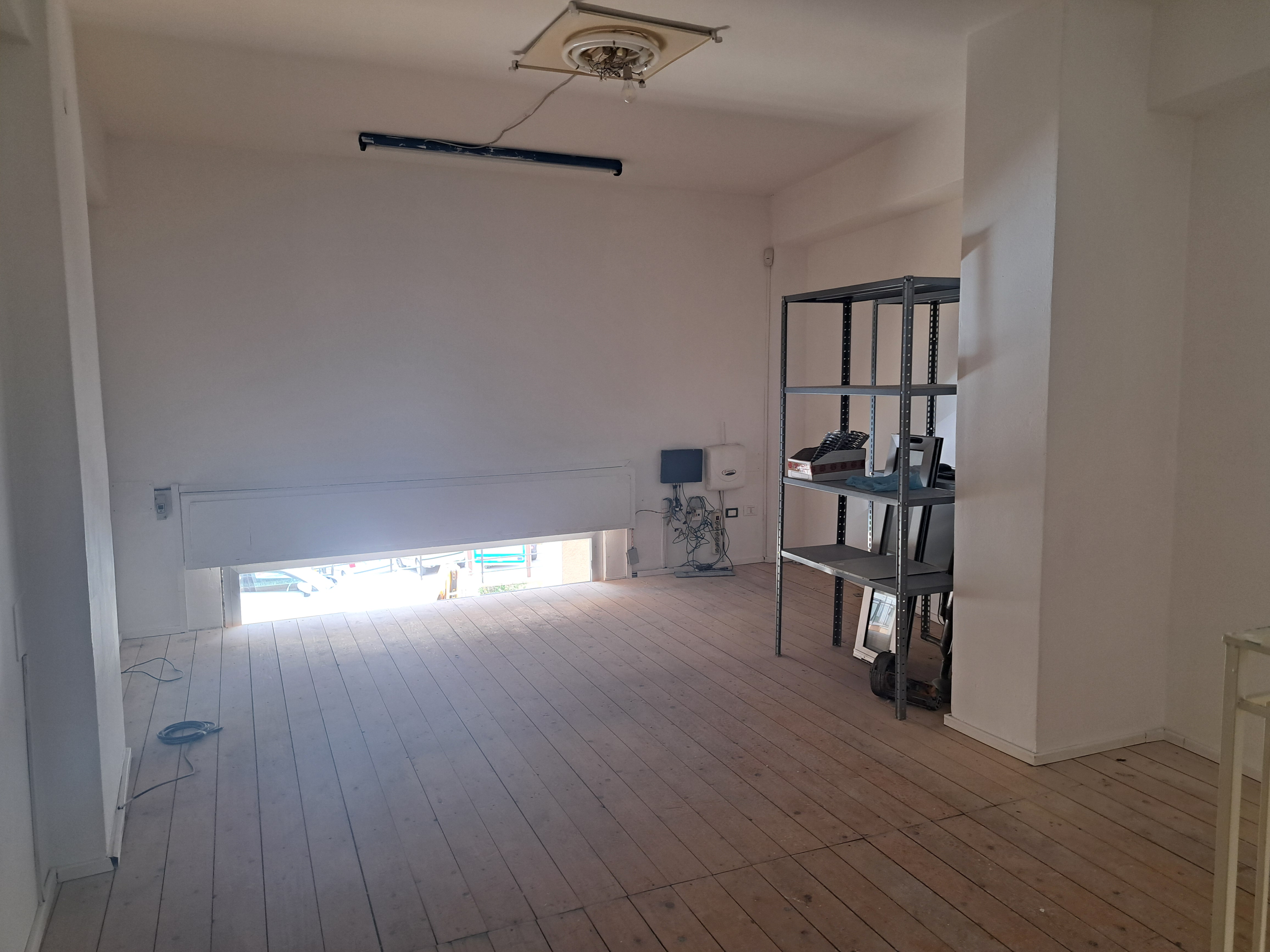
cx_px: 635
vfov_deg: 56.8
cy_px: 476
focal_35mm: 24
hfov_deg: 71.6
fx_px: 881
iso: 100
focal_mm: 5.23
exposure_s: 1/50
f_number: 1.8
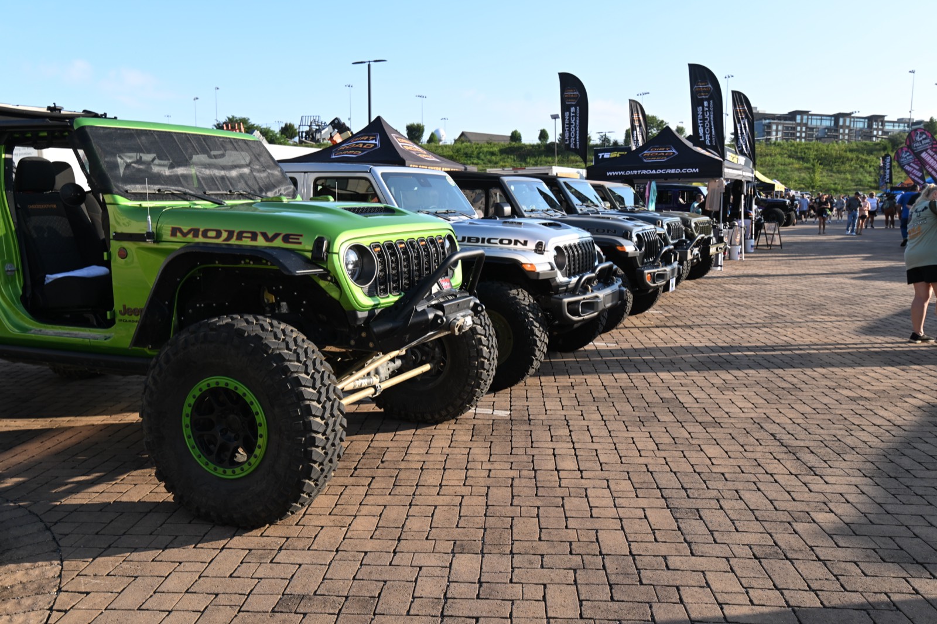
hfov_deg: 61.9
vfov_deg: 43.6
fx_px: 781
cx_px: 468
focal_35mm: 30
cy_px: 312
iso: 200
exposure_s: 1/250
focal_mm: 30
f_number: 7.1
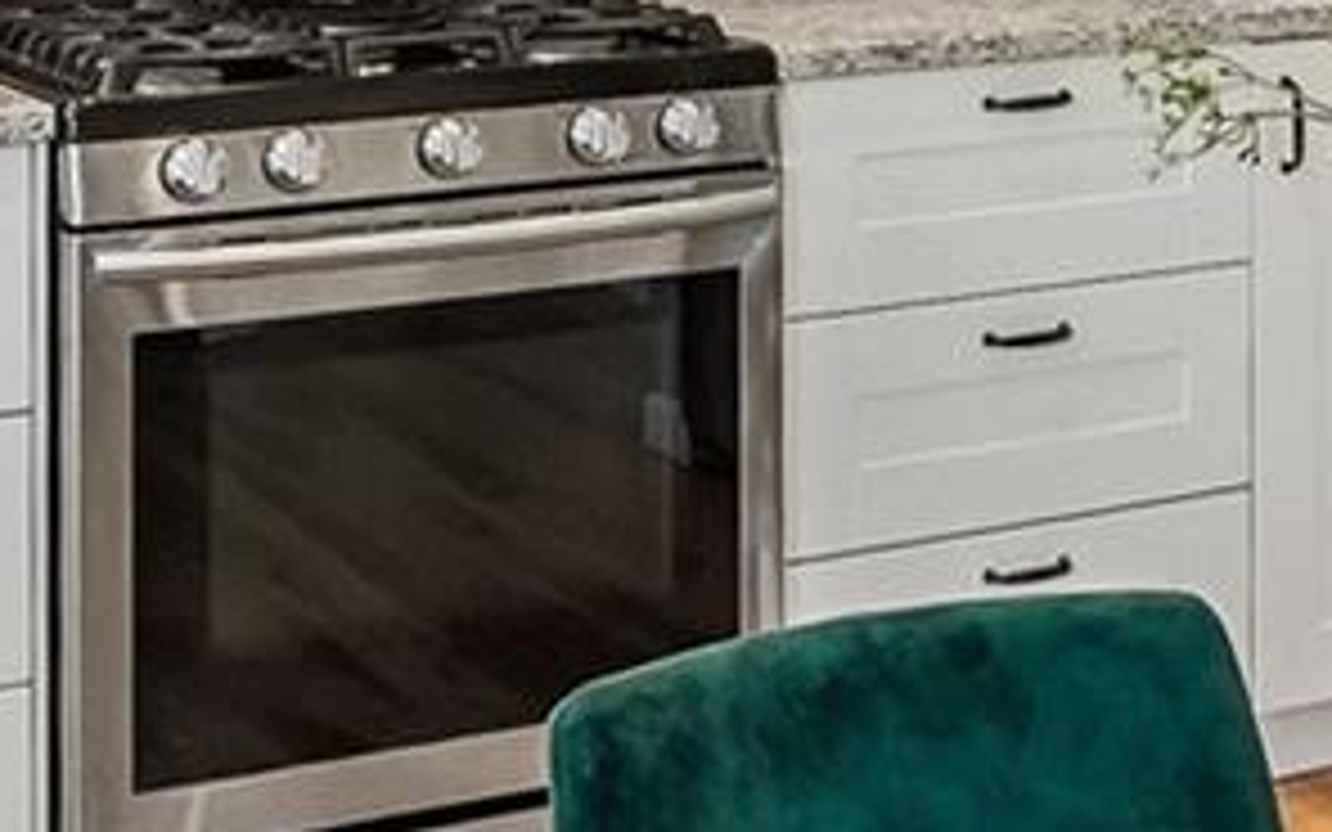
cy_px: -405
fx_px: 3594
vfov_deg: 12.6
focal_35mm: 99
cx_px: 914
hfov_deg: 20.9
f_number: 8
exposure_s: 1/20
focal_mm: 12
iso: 400
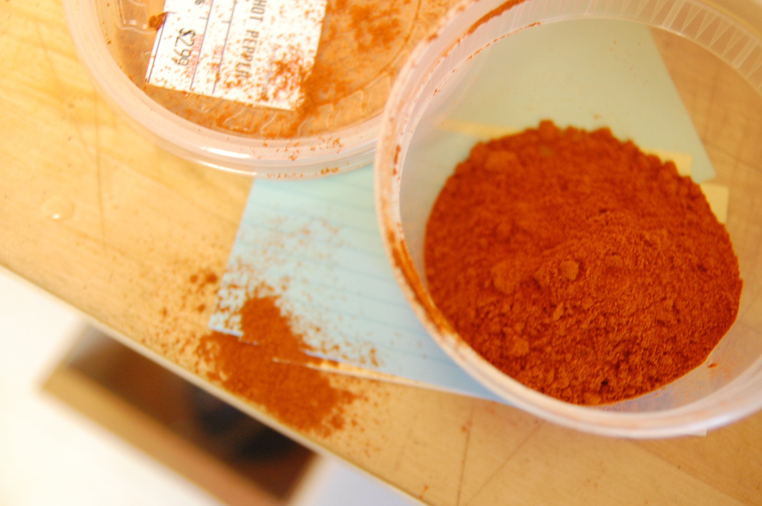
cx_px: 420
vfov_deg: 25.0
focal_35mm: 54
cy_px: 251
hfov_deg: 36.9
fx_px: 1142
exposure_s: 1/30
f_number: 2.8
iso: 800
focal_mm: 32
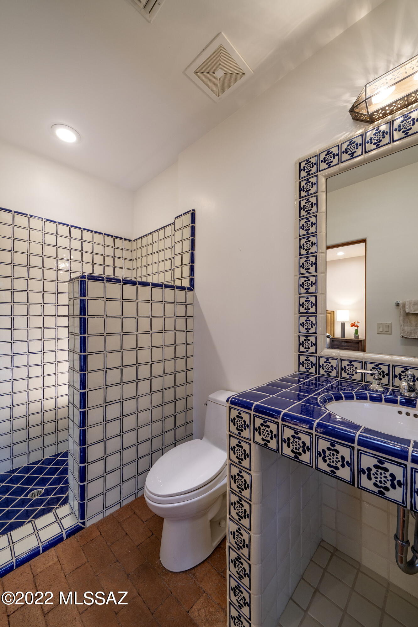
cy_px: 314
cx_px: 209
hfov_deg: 85.4
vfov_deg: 108.3
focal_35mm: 13
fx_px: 227
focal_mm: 13
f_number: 9
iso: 200
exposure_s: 1/2
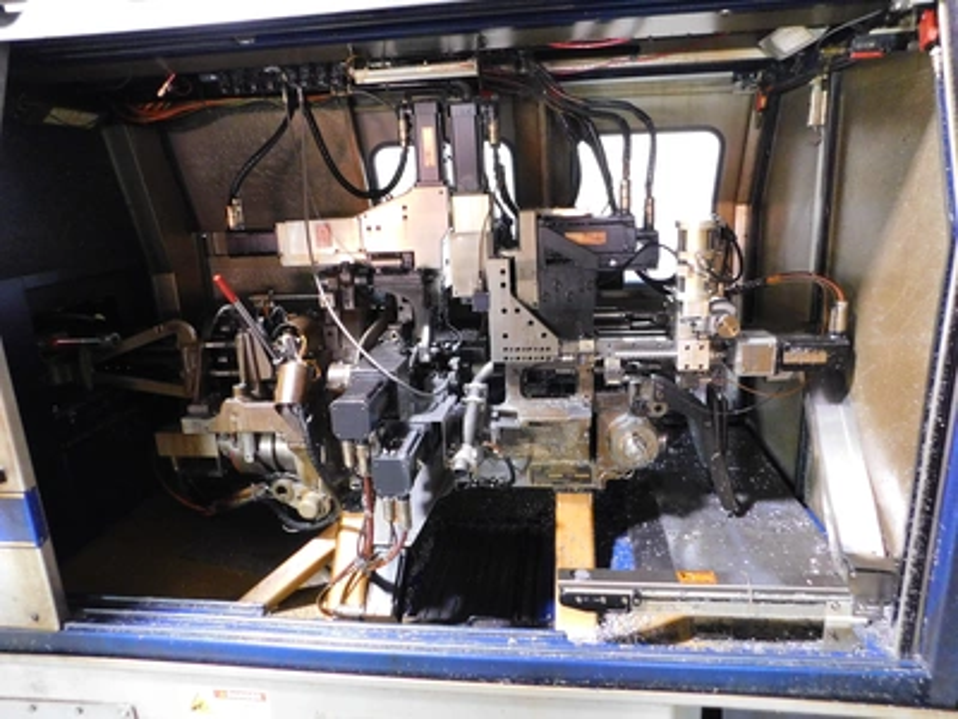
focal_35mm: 23
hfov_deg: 73.9
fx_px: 637
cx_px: 479
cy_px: 360
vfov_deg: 58.9
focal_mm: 4
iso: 800
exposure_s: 1/3
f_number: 3
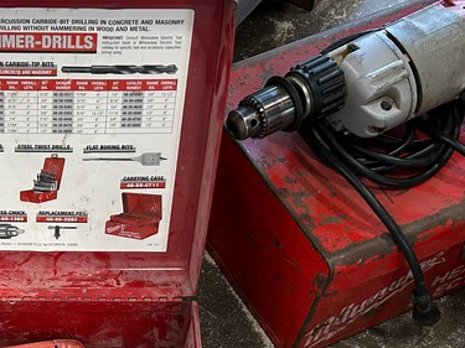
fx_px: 953
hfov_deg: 26.3
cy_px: 383
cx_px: 24
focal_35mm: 71
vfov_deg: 19.8
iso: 160
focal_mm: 5.7
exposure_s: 1/60
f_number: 1.5
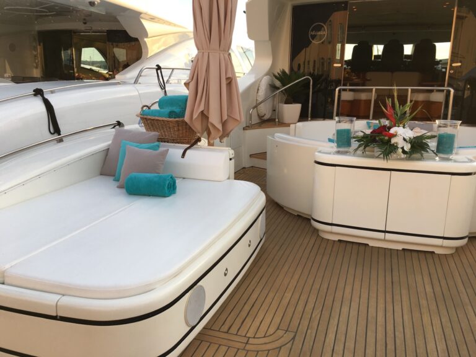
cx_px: 238
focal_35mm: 29
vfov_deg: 48.2
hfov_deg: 61.7
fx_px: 399
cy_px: 178
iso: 25
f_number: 2.2
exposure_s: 1/232
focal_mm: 4.15
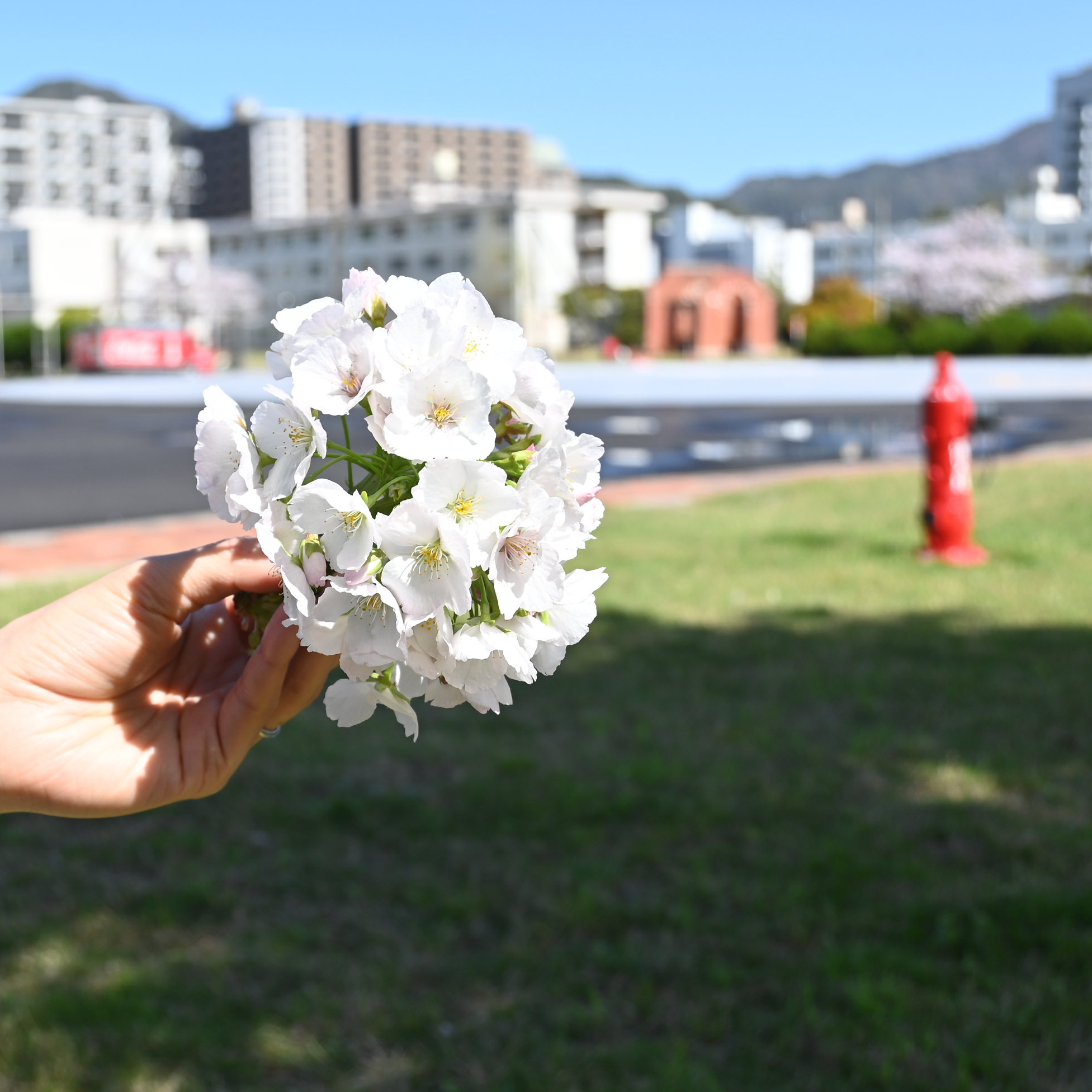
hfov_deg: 33.9
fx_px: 1785
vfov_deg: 34.0
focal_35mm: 50
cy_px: 548
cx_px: 415
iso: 100
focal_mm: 26
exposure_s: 1/400
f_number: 7.1
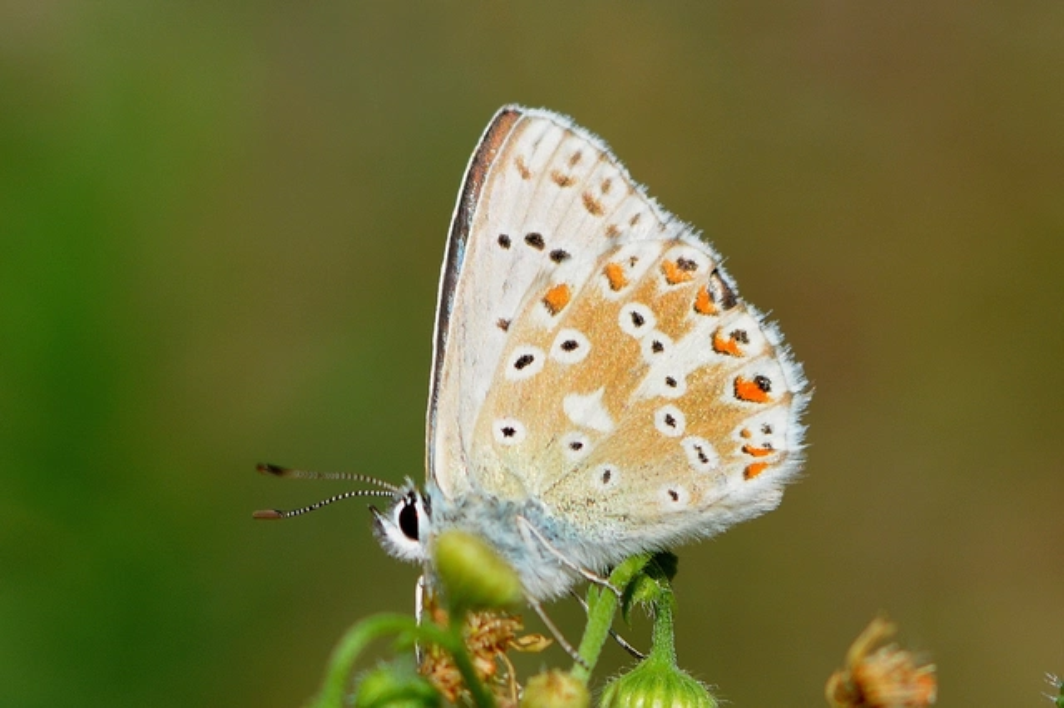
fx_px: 3456
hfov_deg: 17.5
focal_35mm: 117
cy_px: 354
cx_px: 532
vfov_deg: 11.7
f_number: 6.3
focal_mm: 78
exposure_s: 1/640
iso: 200
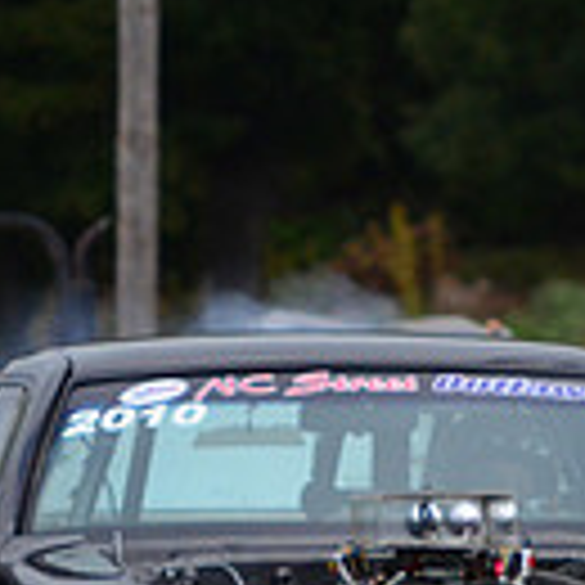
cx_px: 711
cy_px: 819
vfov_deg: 1.5
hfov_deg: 1.5
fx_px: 21758
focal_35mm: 1138
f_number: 5.6
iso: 1000
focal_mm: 200
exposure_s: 1/2000
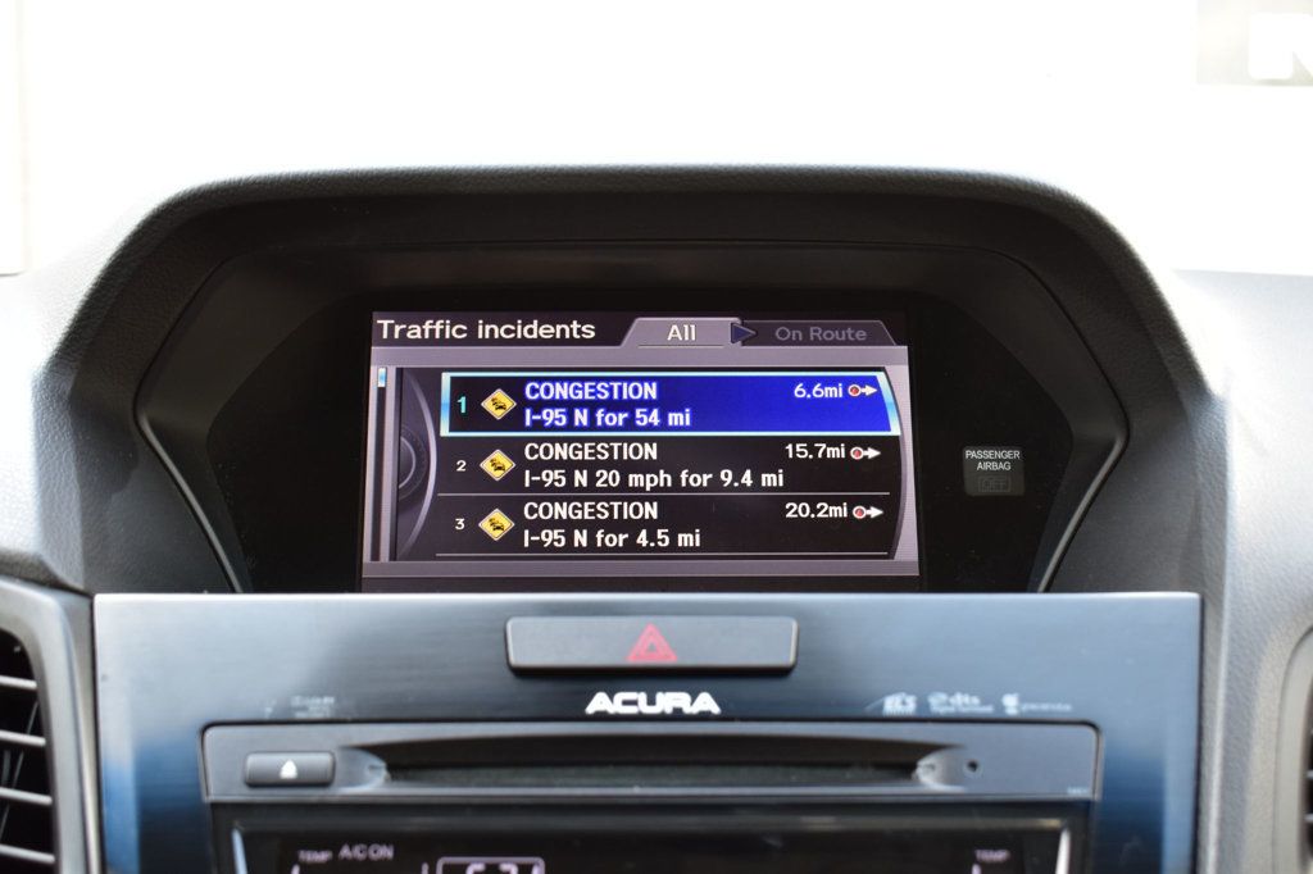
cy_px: 437
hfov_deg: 38.9
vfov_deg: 26.5
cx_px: 656
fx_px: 1859
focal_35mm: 51
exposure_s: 1/20
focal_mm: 34
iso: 400
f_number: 6.3
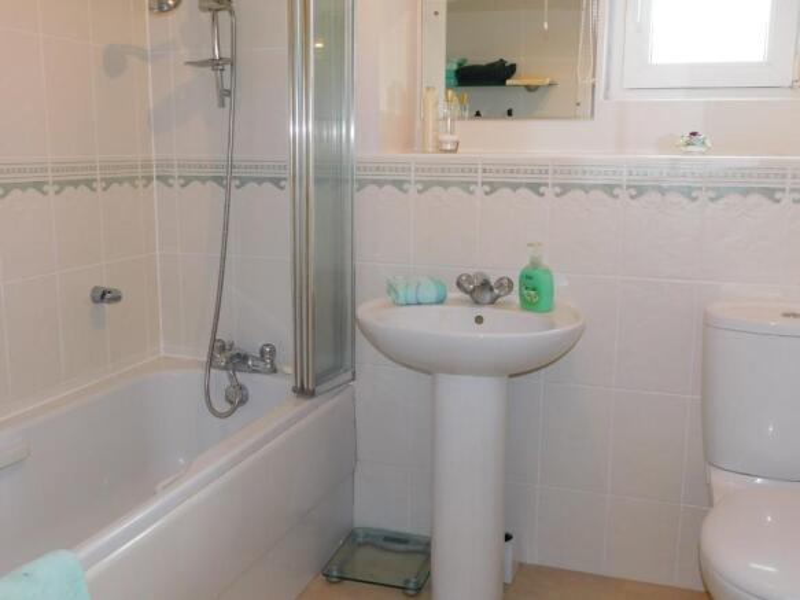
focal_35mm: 36
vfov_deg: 39.6
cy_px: 300
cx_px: 400
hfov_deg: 51.4
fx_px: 832
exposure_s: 1/30
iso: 200
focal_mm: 6.3
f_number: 3.5
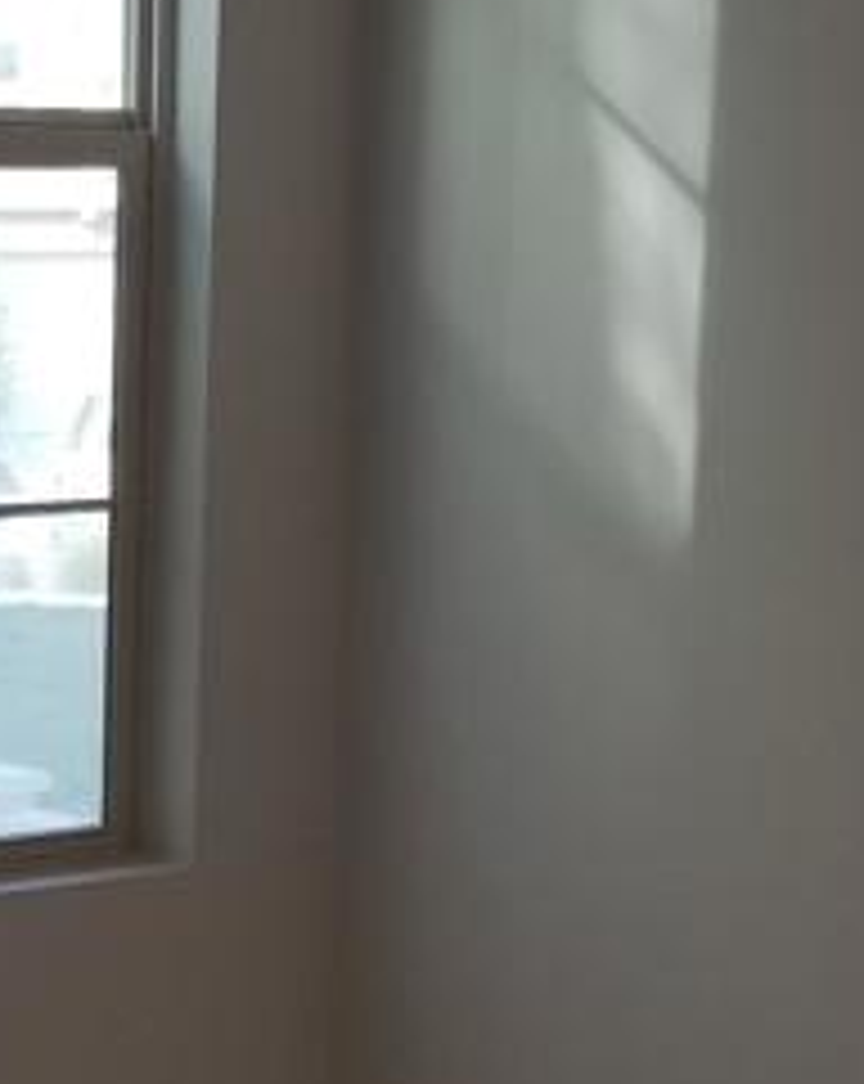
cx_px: -171
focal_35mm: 108
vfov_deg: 17.5
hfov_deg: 13.8
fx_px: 3461
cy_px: 1008
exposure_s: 1/120
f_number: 1.7
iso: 64
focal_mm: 4.25
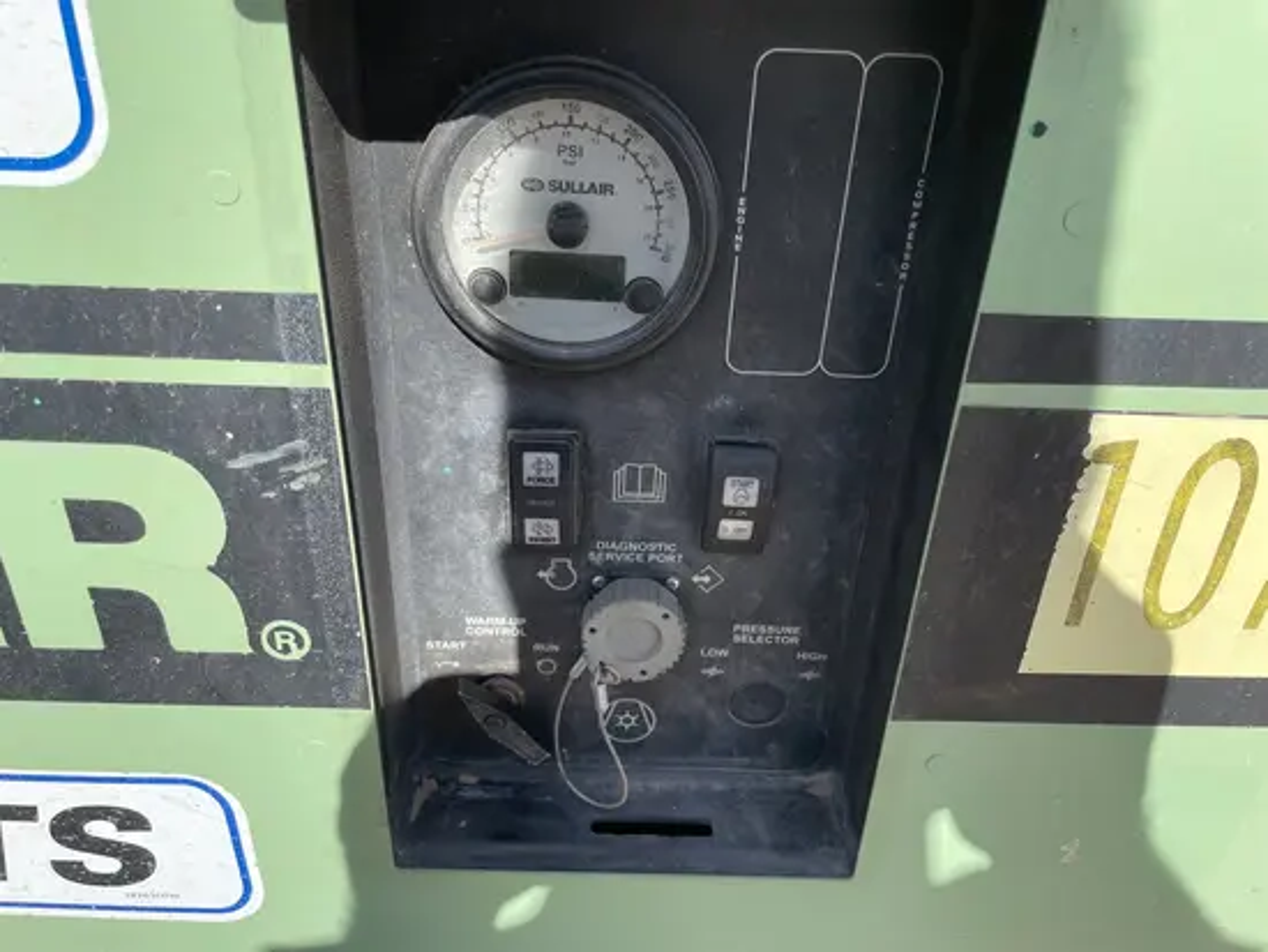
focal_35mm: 26
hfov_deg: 67.3
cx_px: 634
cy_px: 476
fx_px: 953
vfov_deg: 53.1
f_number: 1.6
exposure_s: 1/2174
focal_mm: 4.2
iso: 32
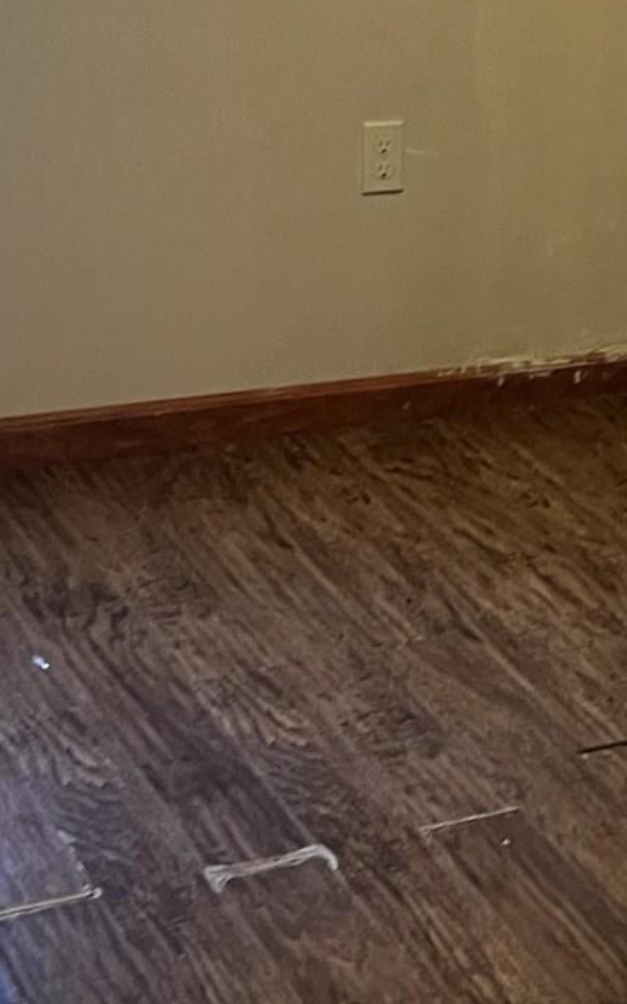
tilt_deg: -20.5
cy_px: 484
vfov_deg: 23.0
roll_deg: -5.5
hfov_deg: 14.1
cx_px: 766
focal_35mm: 90
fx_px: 2462
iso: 400
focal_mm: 5.7
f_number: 1.5
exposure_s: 1/40
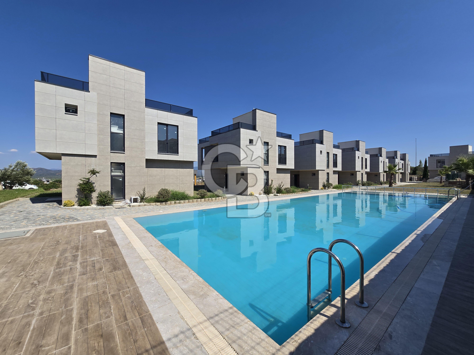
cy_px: 178
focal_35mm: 13
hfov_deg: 106.2
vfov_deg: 89.9
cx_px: 237
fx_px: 178
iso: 50
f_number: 2.2
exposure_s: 1/3727
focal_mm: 2.2
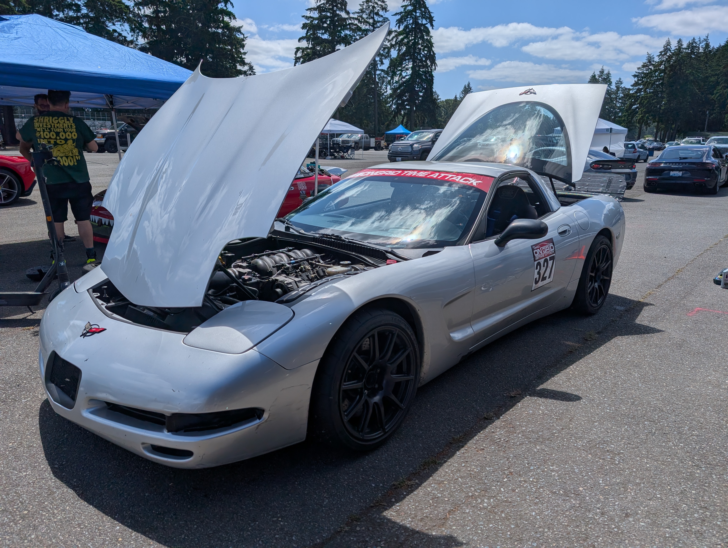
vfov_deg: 56.9
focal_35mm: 24
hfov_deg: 71.5
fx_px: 505
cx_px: 364
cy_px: 274
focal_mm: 6.9
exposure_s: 1/26316
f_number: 1.68
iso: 23
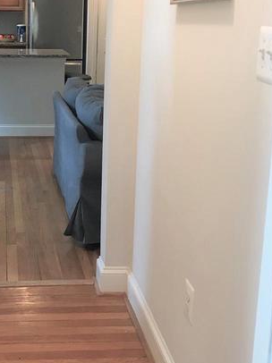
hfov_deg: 26.8
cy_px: 126
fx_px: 556
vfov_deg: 35.9
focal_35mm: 53
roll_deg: +0.2
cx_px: 39
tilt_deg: -11.0
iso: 50
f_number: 1.8
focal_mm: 3.99
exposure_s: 1/15
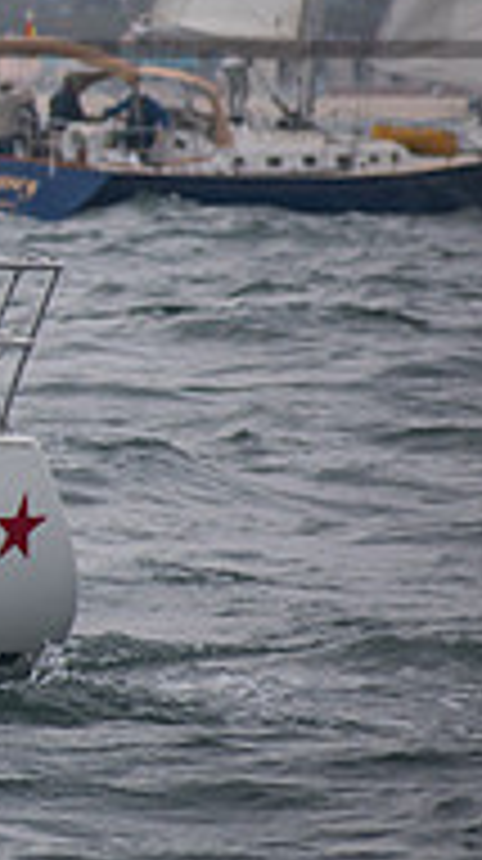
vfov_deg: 2.9
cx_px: -784
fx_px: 16889
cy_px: 155
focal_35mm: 741
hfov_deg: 1.6
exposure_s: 1/640
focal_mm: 155
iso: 400
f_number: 5.6
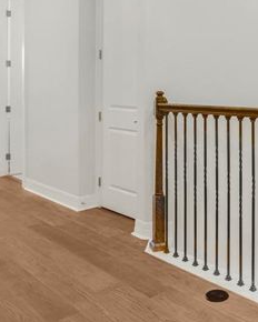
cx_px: 230
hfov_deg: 34.5
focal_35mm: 41
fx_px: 391
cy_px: 72
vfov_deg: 43.0
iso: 640
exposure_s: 1/40
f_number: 2.2
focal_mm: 12
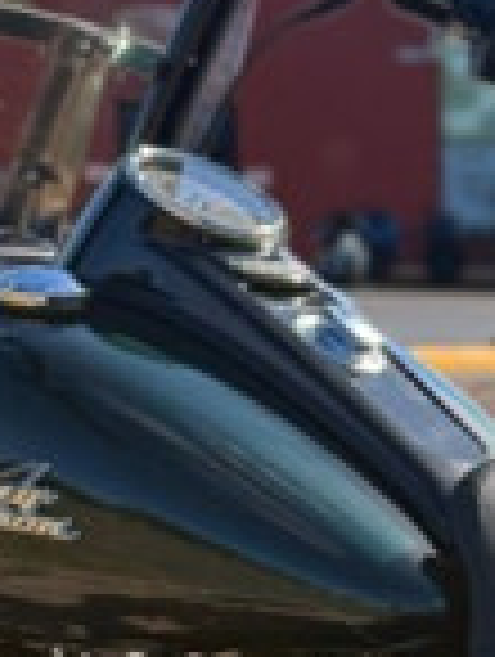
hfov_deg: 8.1
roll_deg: -0.9
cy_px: 785
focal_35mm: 175
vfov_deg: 11.1
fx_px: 3327
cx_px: 994
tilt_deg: -7.3
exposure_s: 1/3584
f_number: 1.78
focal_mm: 6.76
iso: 100
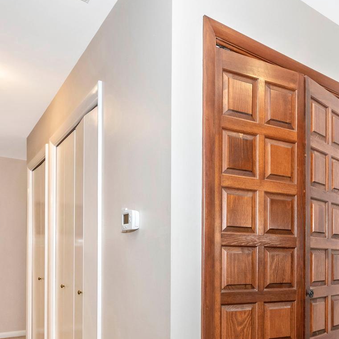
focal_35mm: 32
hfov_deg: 48.3
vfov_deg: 49.0
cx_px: 271
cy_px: 255
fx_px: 355
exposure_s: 1/15
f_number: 8
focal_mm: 14
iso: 250
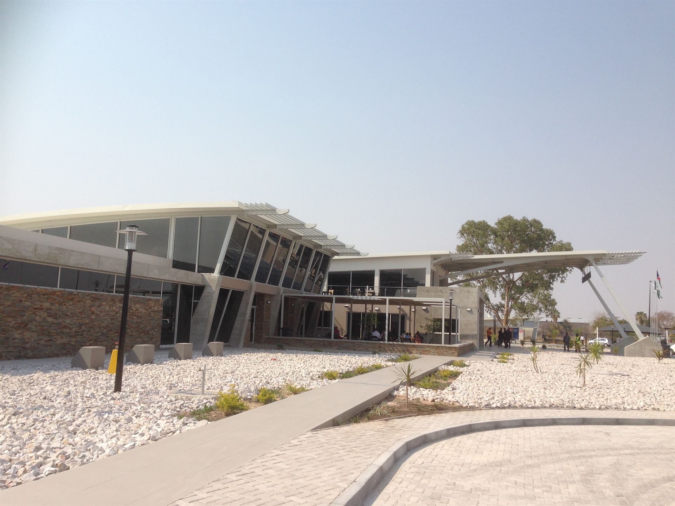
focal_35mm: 33
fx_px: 643
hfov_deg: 55.4
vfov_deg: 42.9
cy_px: 253
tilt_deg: +4.6
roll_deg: -2.7
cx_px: 338
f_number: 2.4
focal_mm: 4.12
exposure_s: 1/1938
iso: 50
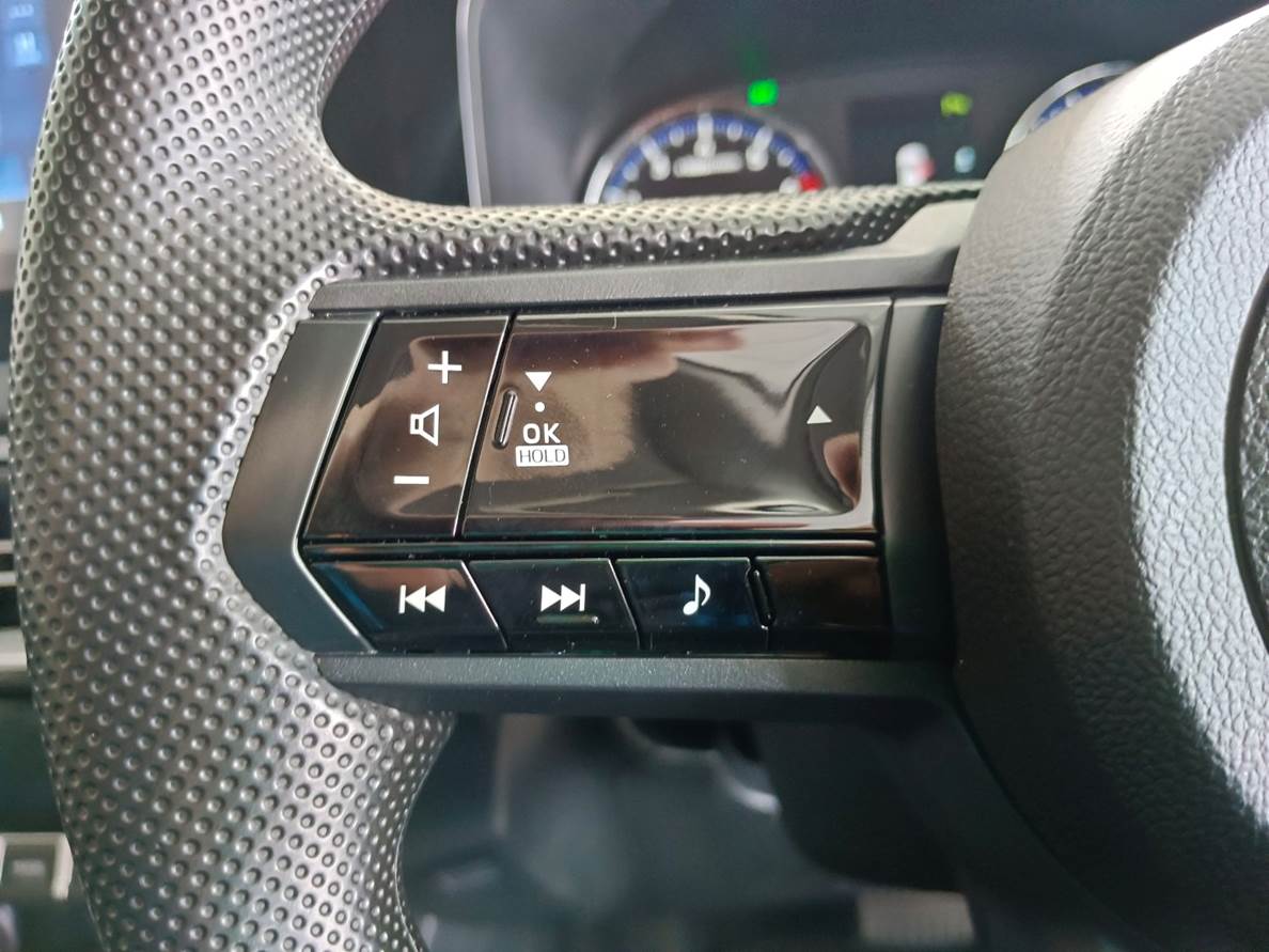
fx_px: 916
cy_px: 476
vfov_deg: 54.9
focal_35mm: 25
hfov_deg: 69.4
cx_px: 634
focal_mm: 4.84
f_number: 1.79
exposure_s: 1/25
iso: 2145
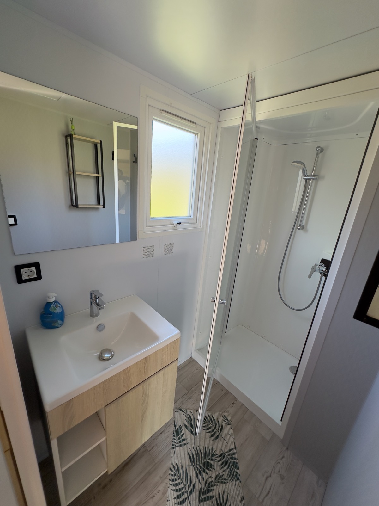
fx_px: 204
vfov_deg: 102.1
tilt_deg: -18.2
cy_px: 253
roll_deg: -5.8
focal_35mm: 14
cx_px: 190
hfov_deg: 85.7
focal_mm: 2.22
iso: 100
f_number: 2.2
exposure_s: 1/99
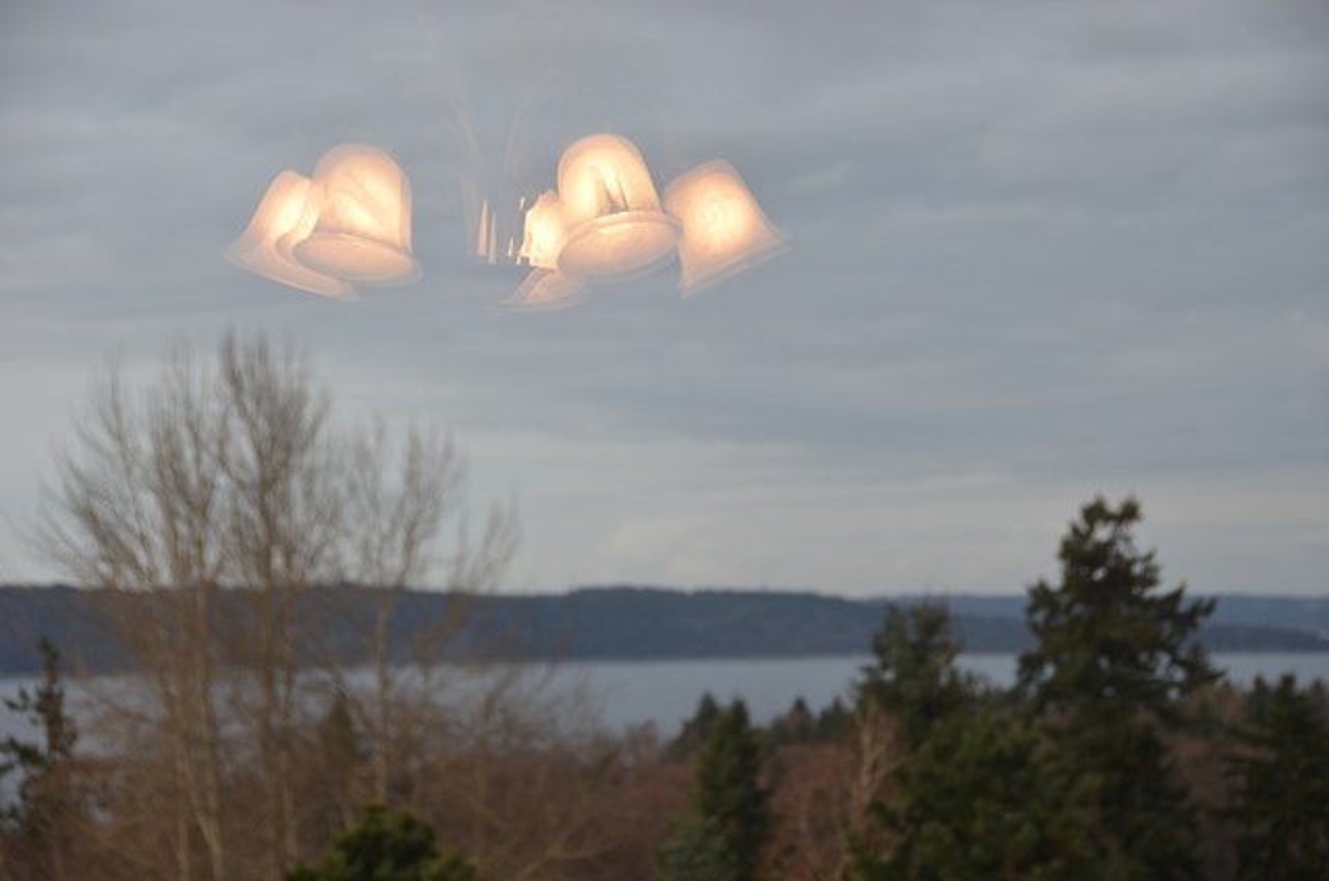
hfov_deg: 18.2
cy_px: 440
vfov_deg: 12.1
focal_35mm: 112
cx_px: 664
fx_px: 4145
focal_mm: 75
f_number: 5.6
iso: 360
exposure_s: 1/125
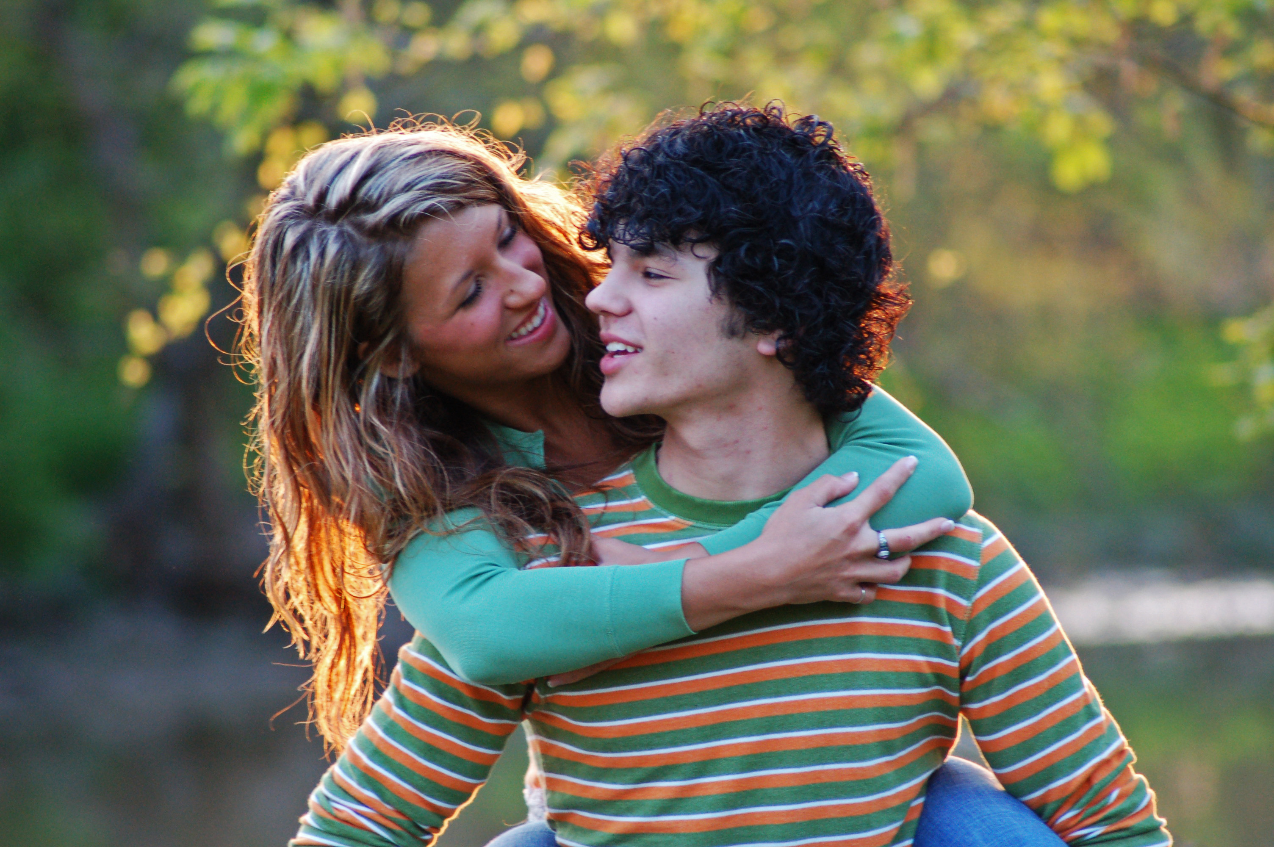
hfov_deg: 6.0
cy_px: 424
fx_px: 12198
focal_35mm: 345
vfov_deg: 4.0
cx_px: 637
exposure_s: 1/160
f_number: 5
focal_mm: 230
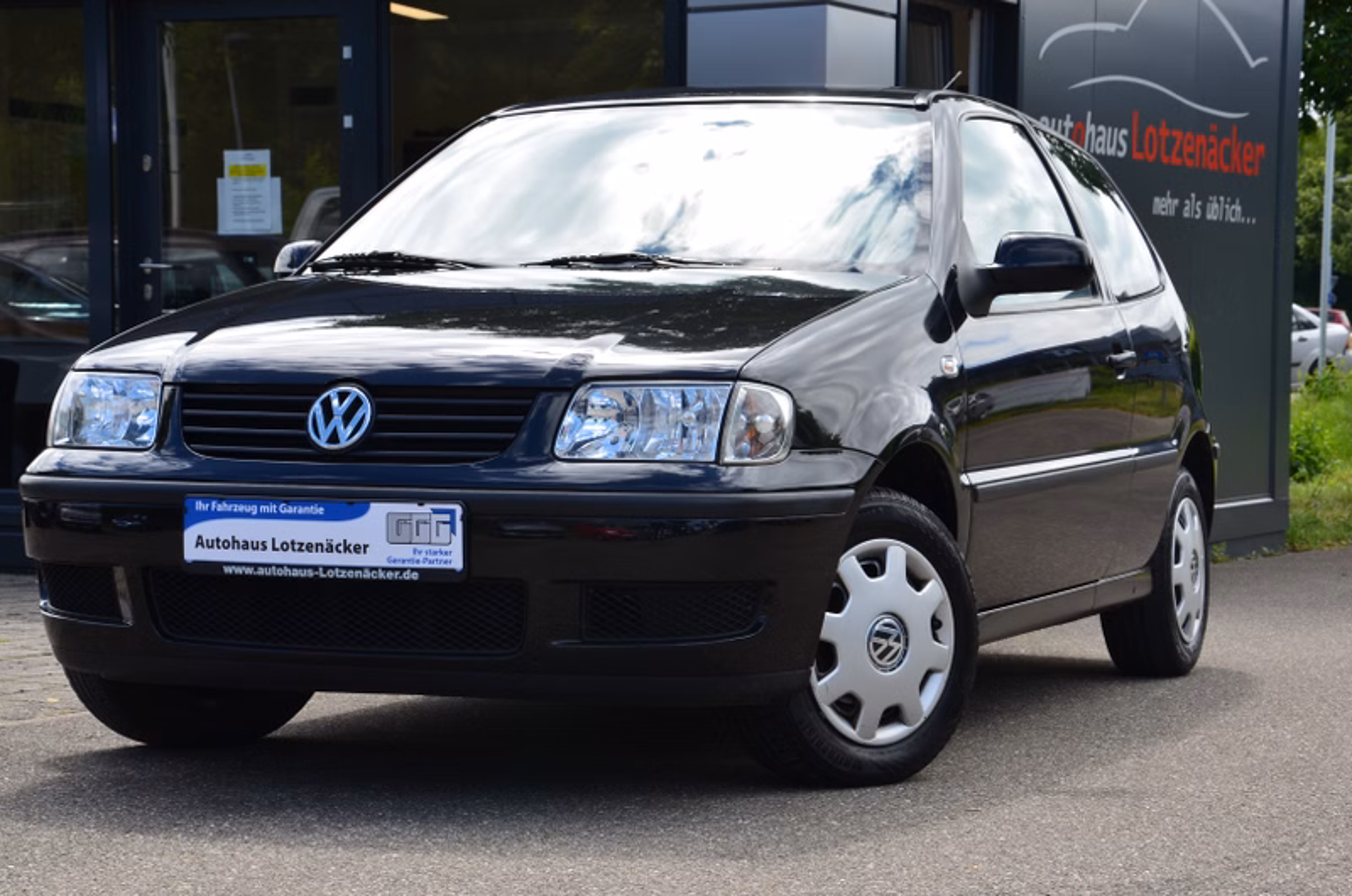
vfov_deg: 18.1
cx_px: 676
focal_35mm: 75
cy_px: 448
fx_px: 2811
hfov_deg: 27.0
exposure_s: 1/125
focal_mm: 50
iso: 140
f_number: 11
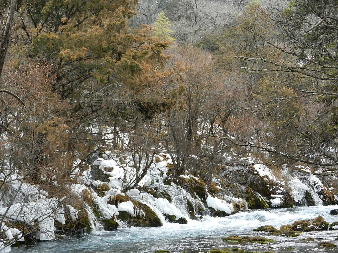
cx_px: 169
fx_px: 762
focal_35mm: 78
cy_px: 126
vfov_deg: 18.9
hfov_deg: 25.0
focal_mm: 14.1
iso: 160
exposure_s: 1/60
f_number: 4.8
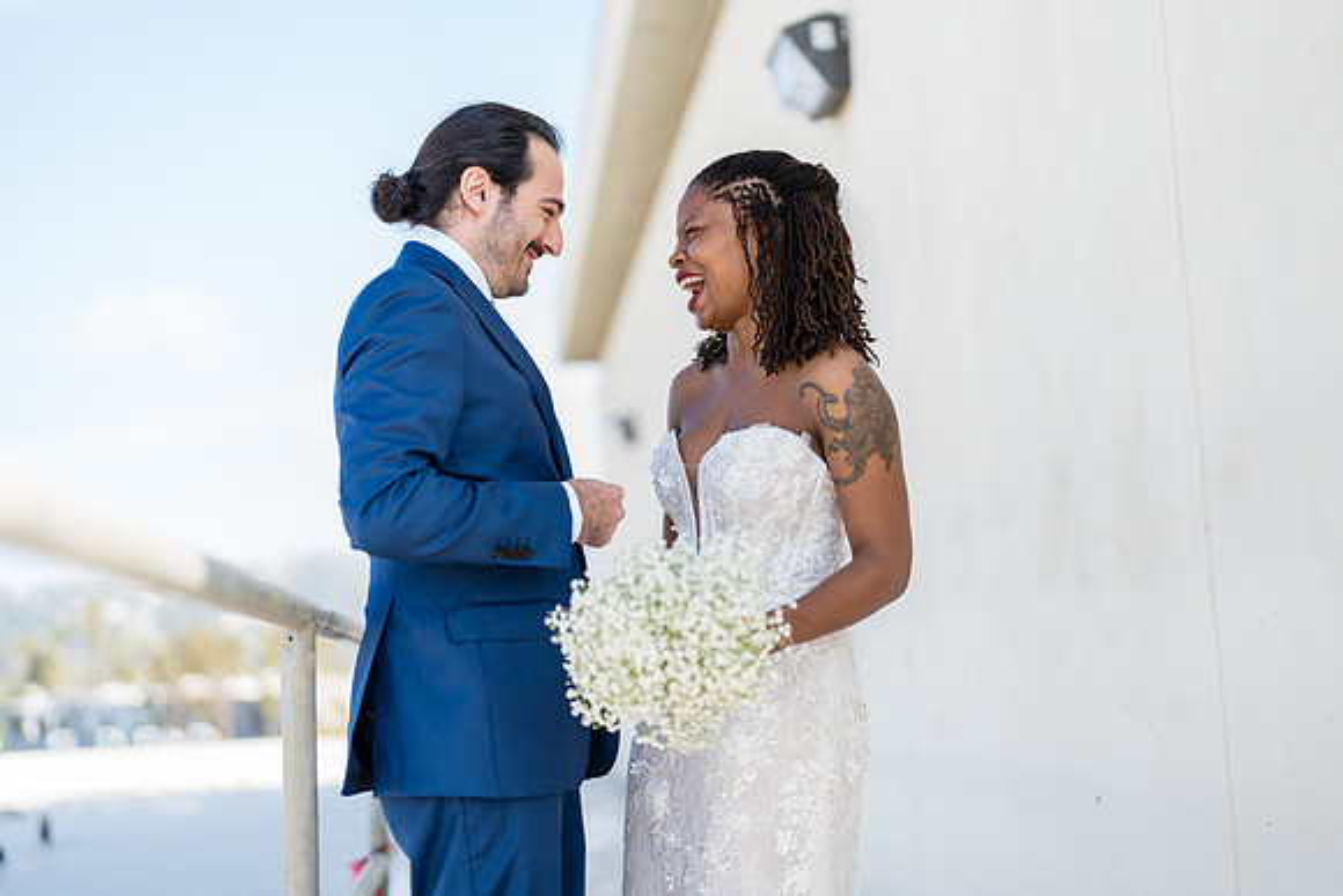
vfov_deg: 27.0
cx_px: 672
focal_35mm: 50
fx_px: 1866
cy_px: 448
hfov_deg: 39.6
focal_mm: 50
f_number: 1.2
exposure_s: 1/1250
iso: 100
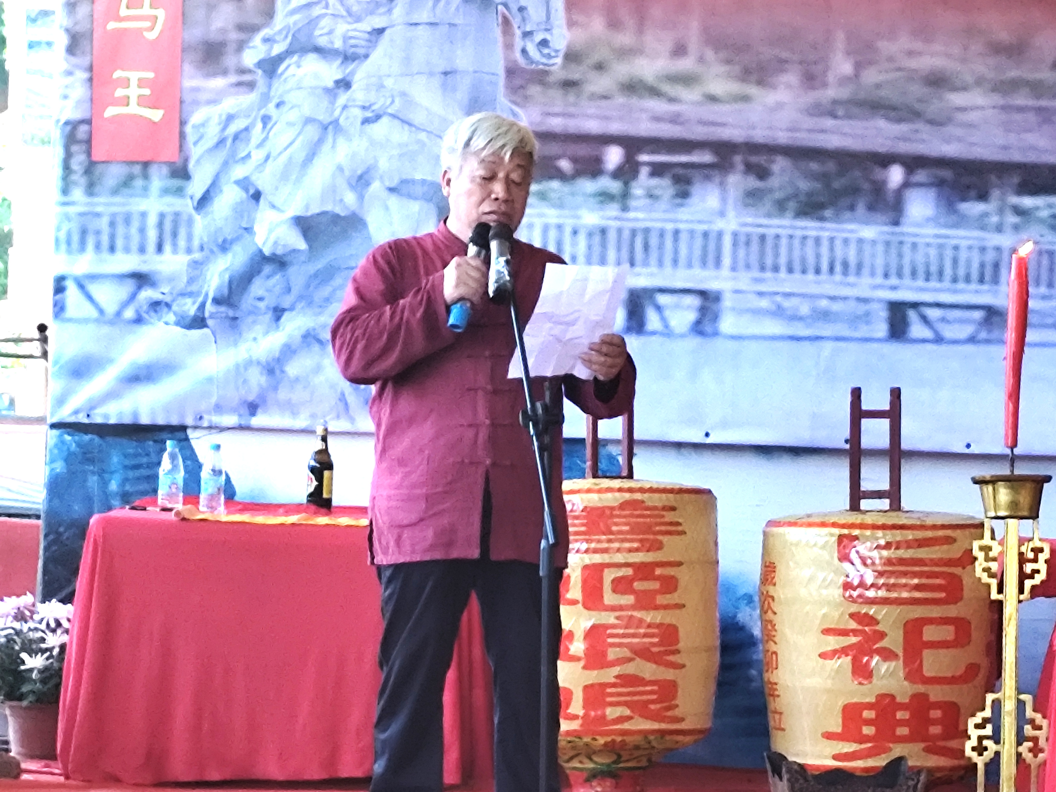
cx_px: 528
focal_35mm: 151
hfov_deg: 13.1
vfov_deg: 9.8
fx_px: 4606
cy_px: 396
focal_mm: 6.14
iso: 160
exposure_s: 1/100
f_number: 1.65
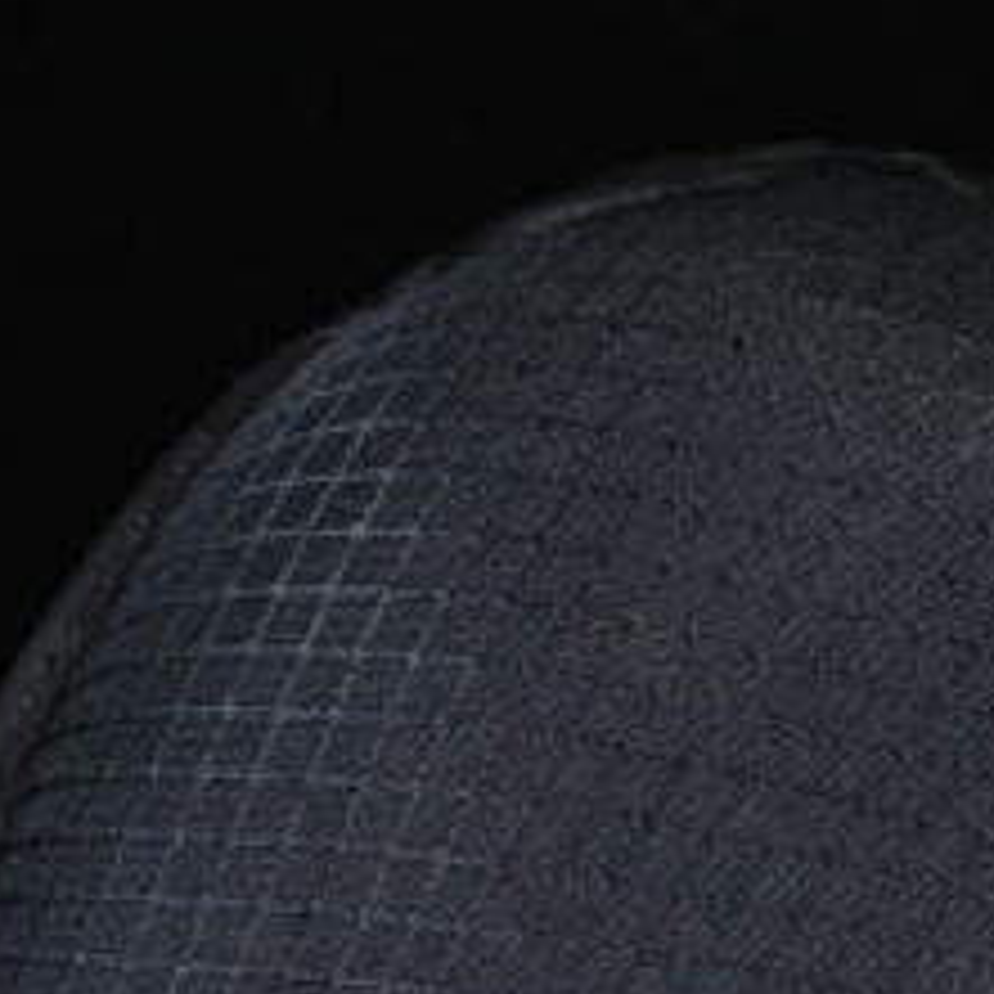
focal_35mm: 312
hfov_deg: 5.6
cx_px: 936
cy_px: 1547
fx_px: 10136
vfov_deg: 5.6
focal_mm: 50
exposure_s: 1/50
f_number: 6.3
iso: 160
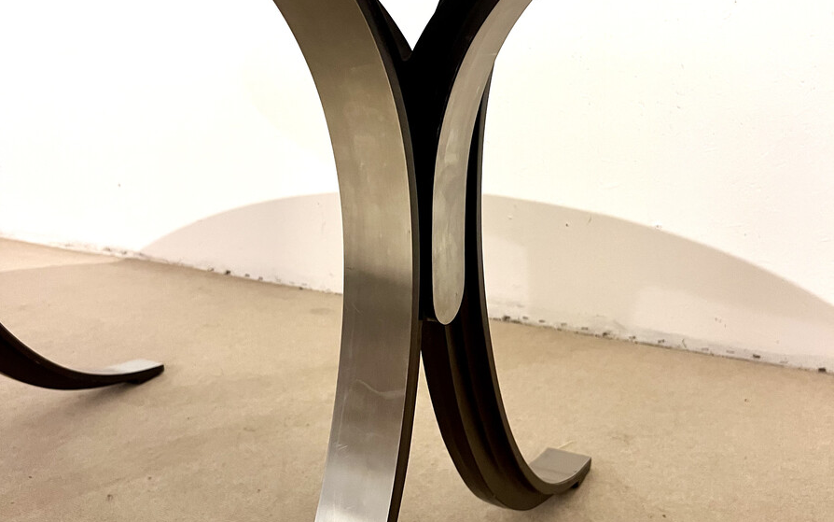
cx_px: 418
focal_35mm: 37
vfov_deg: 34.4
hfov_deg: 52.7
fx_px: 841
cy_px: 234
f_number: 1.5
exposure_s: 1/50
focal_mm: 5.7
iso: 320
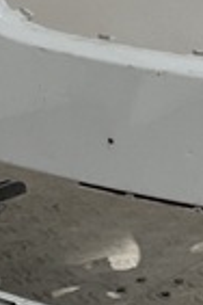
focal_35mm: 215
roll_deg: -2.6
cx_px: 860
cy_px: -67
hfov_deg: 5.4
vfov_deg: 9.4
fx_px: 1818
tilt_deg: -4.8
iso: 16
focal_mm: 3
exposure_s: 1/325
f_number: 1.8
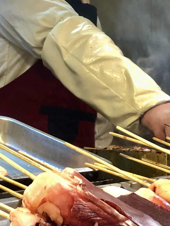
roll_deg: +0.7
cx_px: 100
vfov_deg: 17.1
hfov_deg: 12.9
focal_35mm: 115
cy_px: 80
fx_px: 753
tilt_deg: +1.2
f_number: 2.8
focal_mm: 6.6
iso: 200
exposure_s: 1/50
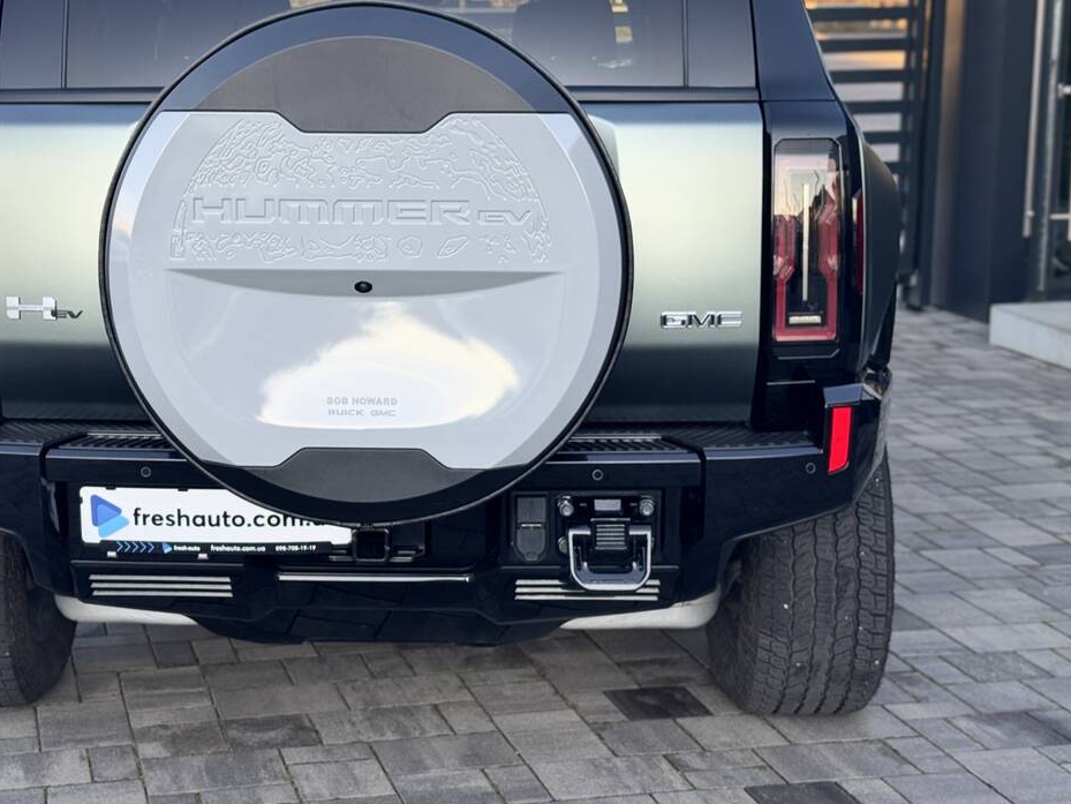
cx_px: 384
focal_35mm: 62
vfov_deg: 23.6
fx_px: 1918
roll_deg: +0.3
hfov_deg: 31.0
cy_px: 288
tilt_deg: -9.7
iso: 64
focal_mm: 6.76
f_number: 1.78
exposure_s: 1/347
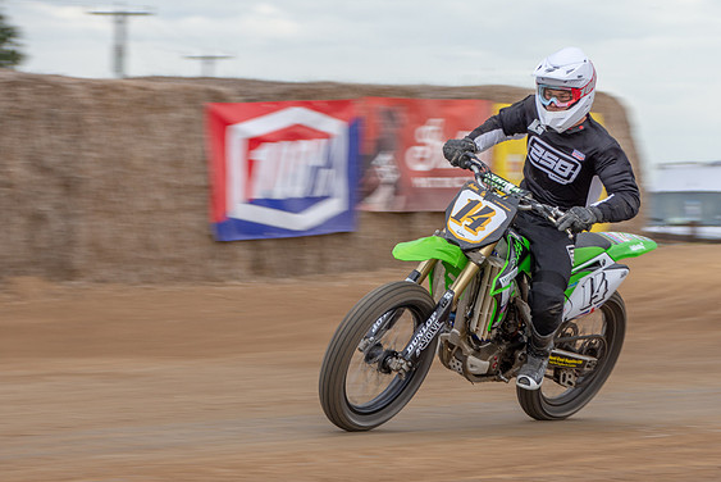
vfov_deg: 6.2
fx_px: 4468
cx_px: 416
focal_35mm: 223
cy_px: 267
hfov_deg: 9.2
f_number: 8
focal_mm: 120
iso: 320
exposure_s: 1/200
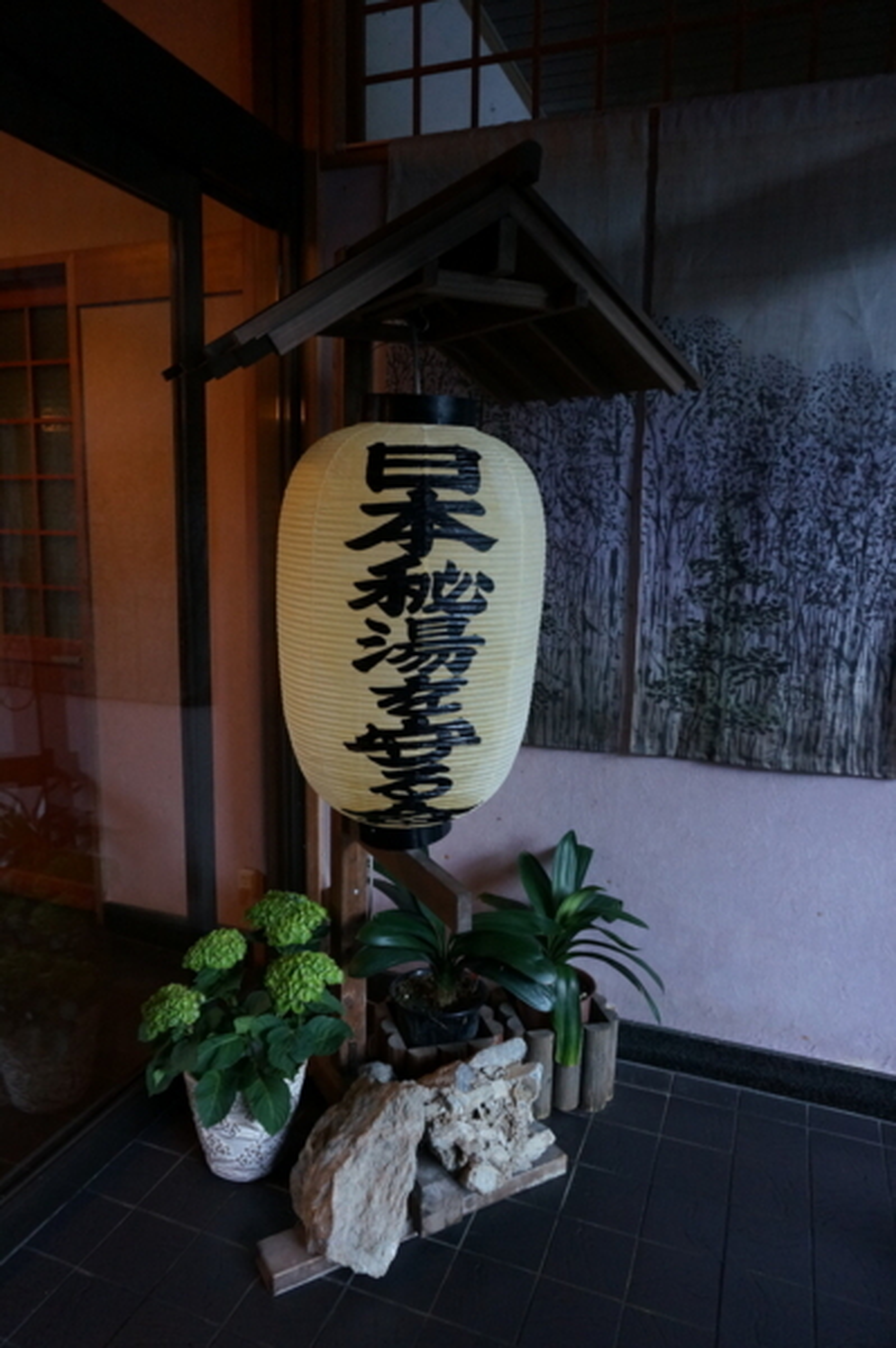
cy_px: 674
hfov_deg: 53.1
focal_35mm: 24
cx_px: 448
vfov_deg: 73.8
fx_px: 897
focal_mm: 16
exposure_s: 1/60
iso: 1250
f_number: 4
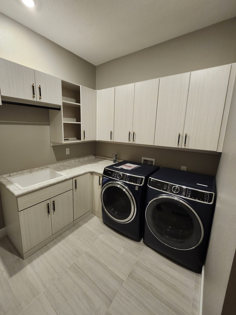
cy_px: 153
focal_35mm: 14
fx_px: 127
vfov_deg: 102.0
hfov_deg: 85.6
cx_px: 110
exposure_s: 1/60
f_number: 2.2
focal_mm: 1.74
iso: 400
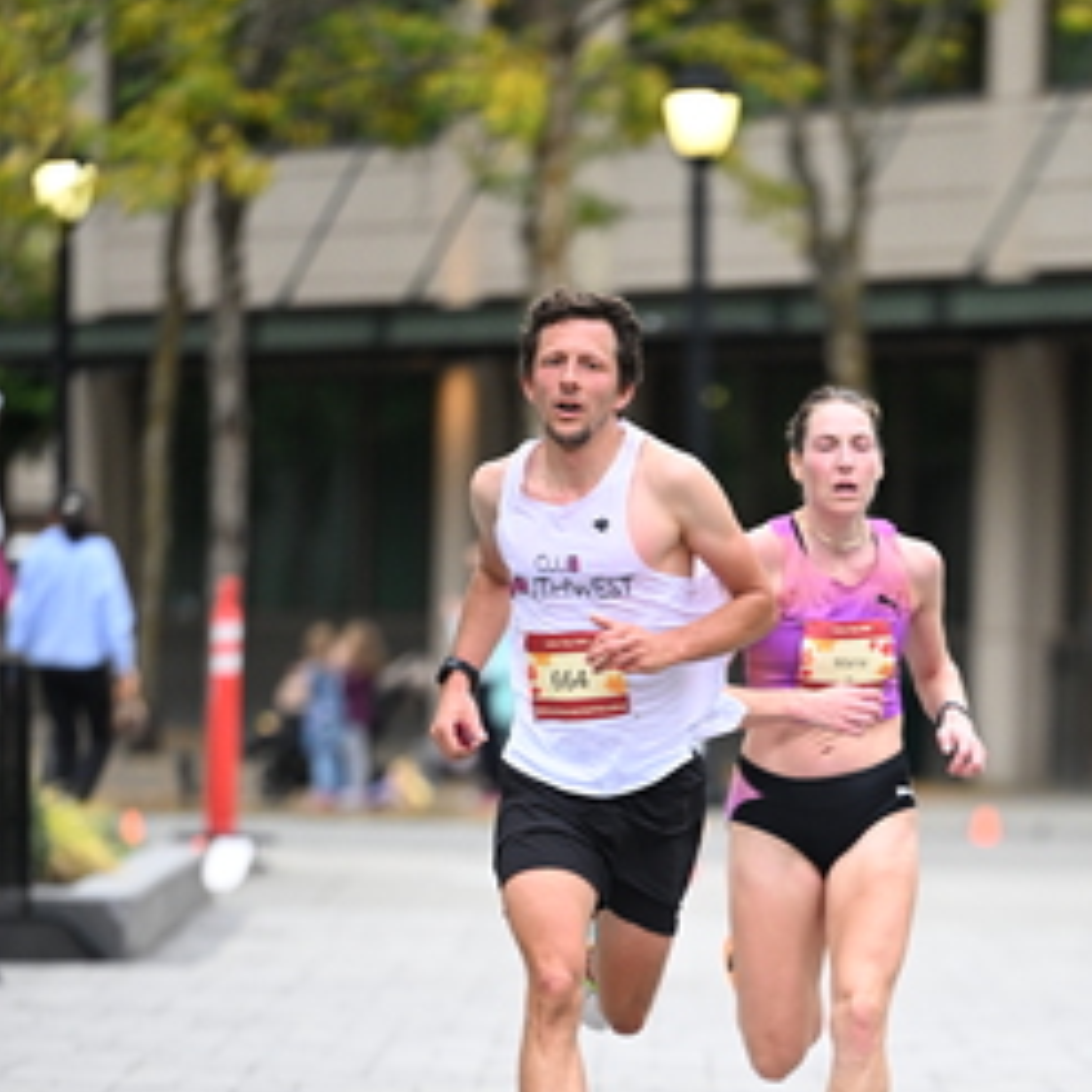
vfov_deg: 5.1
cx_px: 810
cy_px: 1025
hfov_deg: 5.1
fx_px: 12206
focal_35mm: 342
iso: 1600
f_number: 2.8
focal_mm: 180
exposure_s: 1/1000
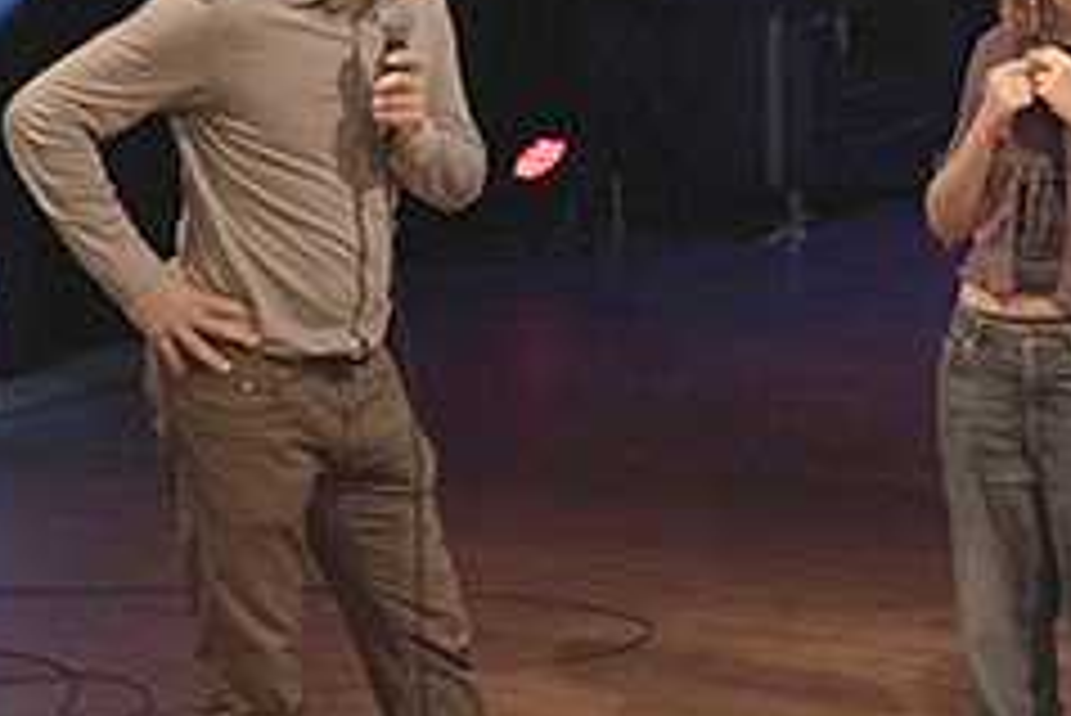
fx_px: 4286
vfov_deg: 9.4
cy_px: -241
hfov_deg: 13.3
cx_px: 1663
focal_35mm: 144
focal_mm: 29
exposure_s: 1/50
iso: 2500
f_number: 4.5
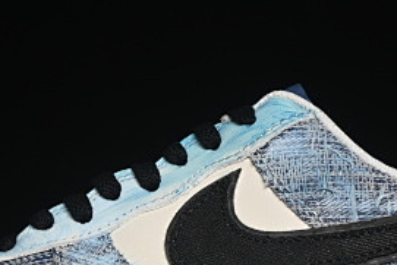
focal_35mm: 221
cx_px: 193
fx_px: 2438
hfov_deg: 9.3
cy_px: 213
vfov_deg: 6.2
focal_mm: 50
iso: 160
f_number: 7.1
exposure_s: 1/60
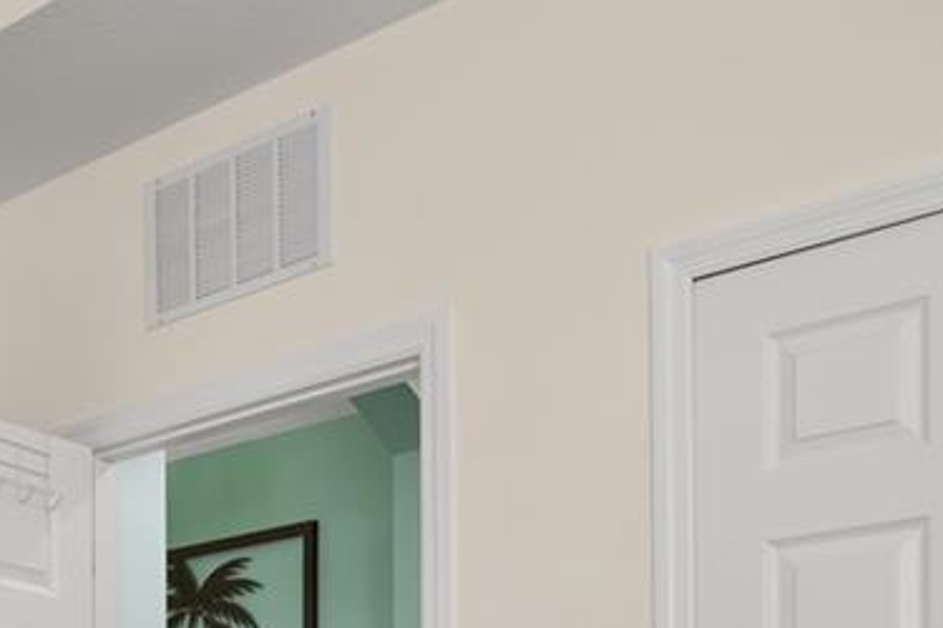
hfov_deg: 29.0
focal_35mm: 64
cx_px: -45
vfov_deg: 19.1
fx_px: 1676
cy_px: 894
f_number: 8
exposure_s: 1/20
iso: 400
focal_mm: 15
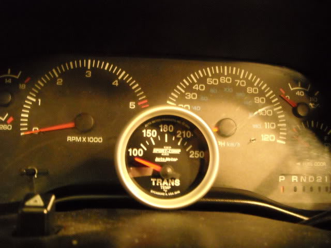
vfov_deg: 40.7
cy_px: 124
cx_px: 166
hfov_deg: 52.6
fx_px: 335
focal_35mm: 35
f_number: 2.8
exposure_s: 1/2
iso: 800
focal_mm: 5.7
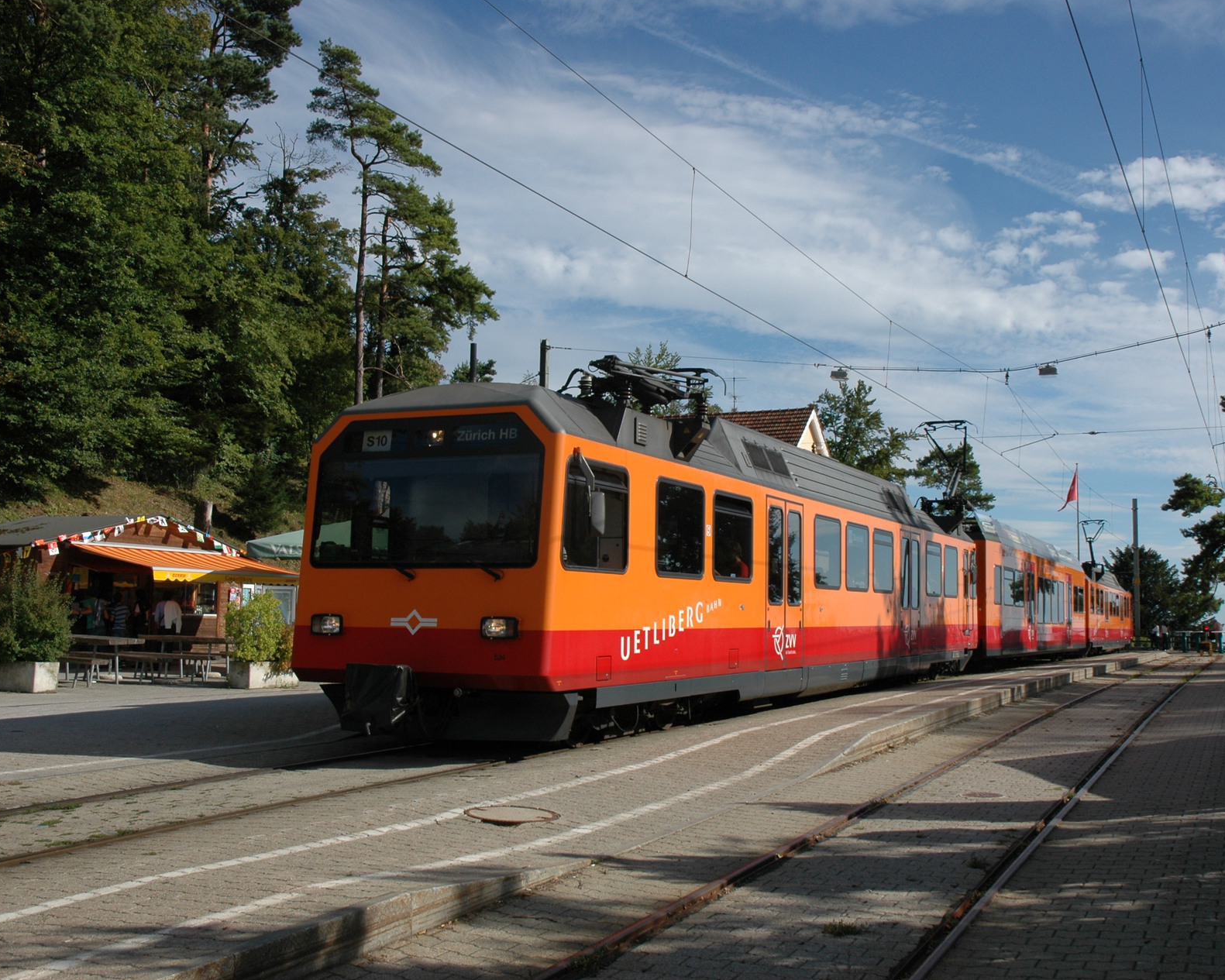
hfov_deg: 44.8
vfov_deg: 36.5
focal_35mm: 41
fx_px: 1487
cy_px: 486
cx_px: 658
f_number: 10
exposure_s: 1/400
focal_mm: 24
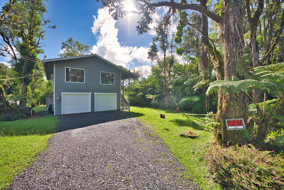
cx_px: 142
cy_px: 95
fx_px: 110
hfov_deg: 104.2
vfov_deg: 81.2
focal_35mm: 14
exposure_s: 1/640
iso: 50
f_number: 4
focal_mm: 14
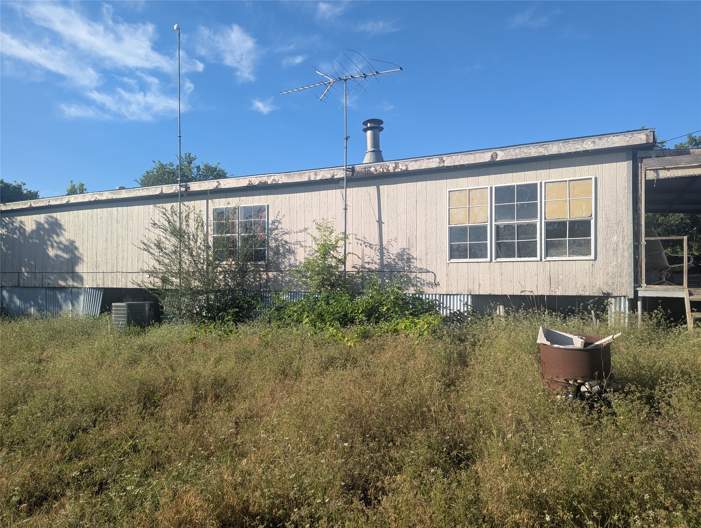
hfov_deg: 71.5
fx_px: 487
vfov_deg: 56.9
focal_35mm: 24
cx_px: 350
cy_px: 264
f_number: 1.85
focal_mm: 6.81
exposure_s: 1/1451
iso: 46
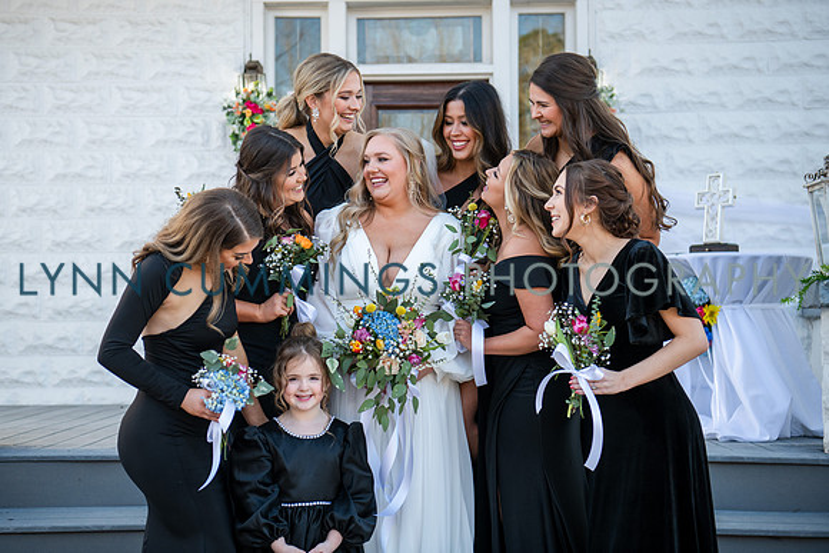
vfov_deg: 22.5
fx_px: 1389
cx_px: 383
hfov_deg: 33.2
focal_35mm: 60
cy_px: 255
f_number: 3.5
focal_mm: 56
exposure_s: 1/250
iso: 250
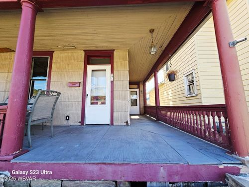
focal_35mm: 13
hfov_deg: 106.2
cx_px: 124
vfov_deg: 89.9
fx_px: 94
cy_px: 94
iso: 50
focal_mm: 2.2
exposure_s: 1/174
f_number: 2.2
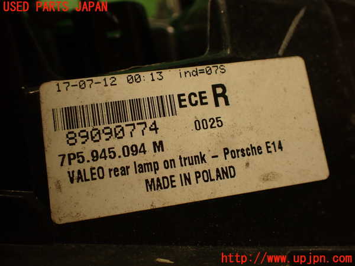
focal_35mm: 32
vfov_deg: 44.2
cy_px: 133
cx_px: 178
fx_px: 328
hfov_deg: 56.8
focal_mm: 5.79
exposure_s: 1/50
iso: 200
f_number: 2.4
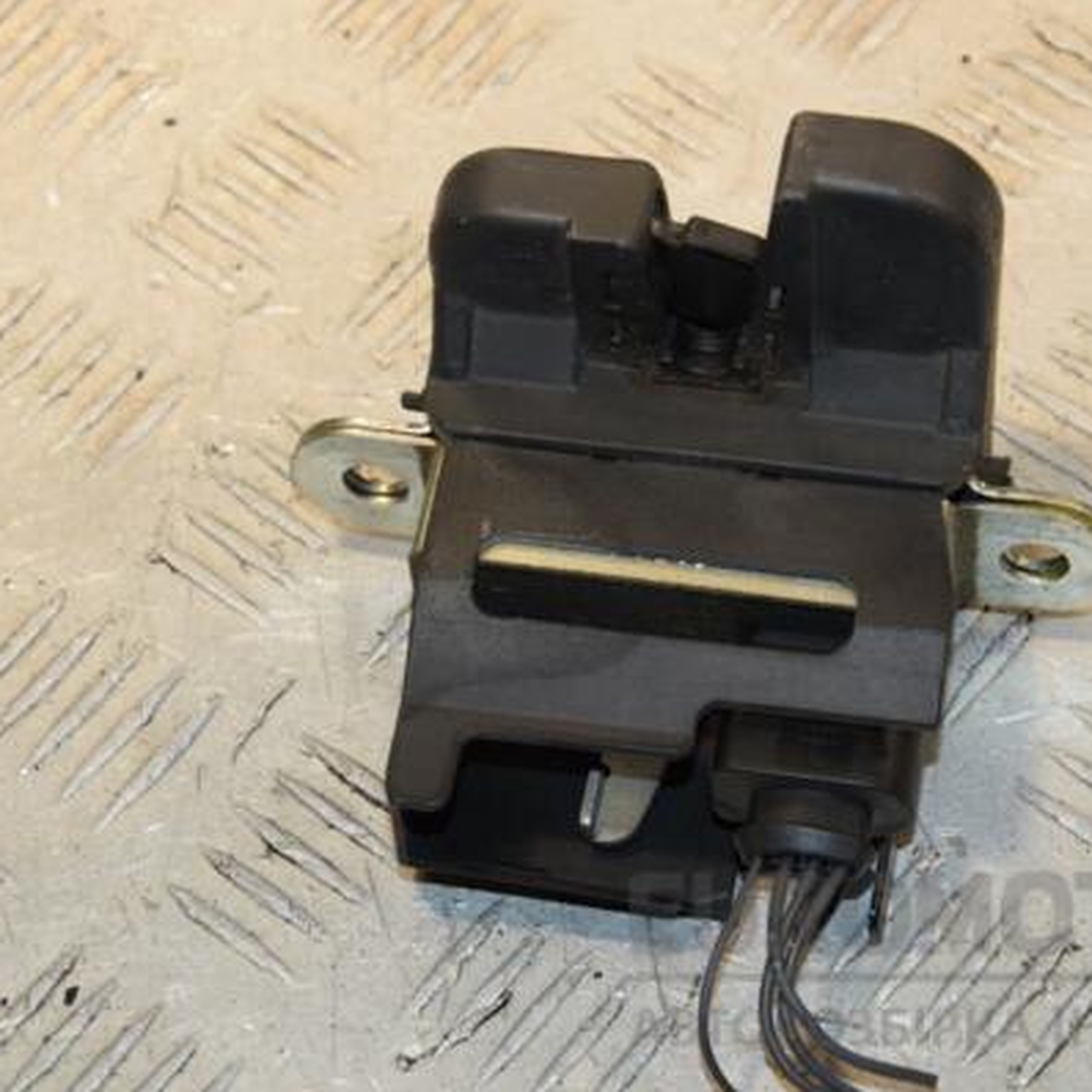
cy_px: 547
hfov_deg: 13.7
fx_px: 4533
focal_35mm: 127
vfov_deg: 13.7
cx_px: 578
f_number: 7.1
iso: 800
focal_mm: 66
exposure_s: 1/200
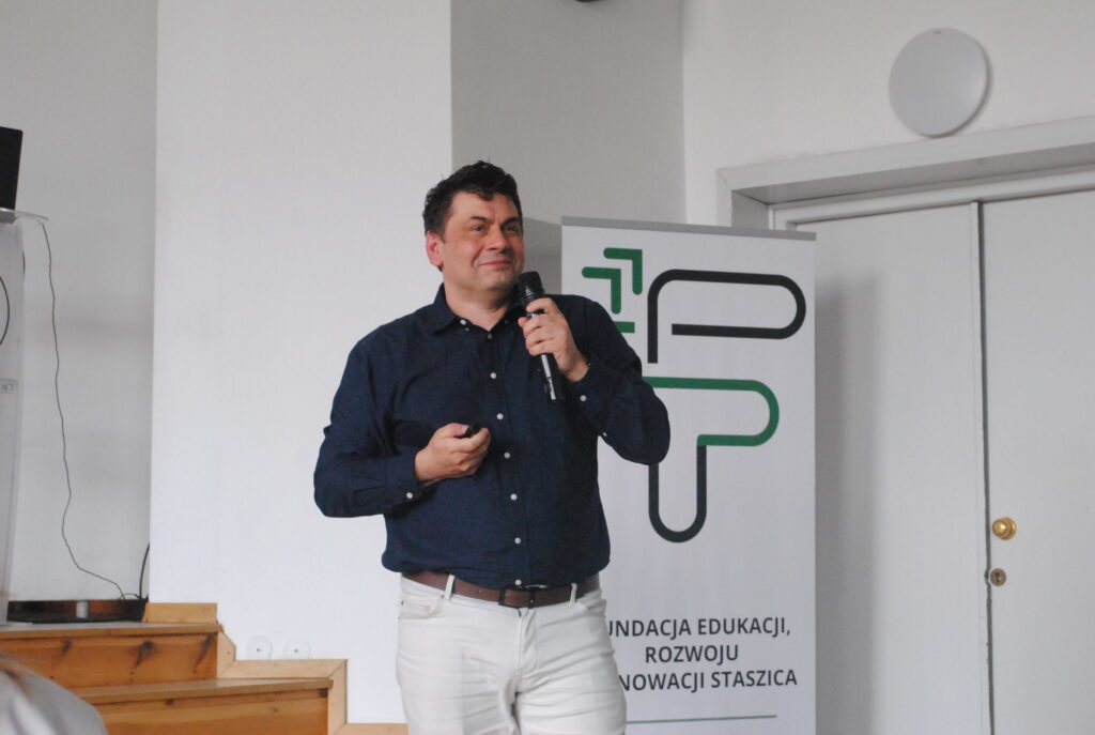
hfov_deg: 29.2
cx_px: 548
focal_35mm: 69
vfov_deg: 19.8
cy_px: 368
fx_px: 2103
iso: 1600
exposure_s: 1/100
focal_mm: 46
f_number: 7.1
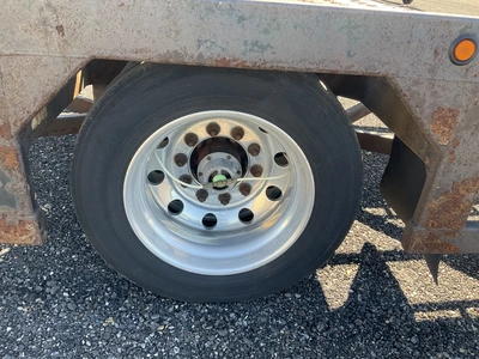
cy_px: 180
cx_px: 240
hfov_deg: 61.7
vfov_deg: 48.2
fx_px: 401
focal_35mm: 29
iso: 25
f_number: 1.8
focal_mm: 3
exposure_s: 1/172
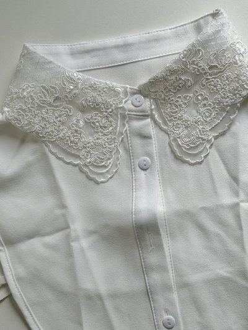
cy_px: 165
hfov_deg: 30.3
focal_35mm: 48
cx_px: 124
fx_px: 458
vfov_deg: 39.6
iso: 64
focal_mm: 6.76
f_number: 1.78
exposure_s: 1/549
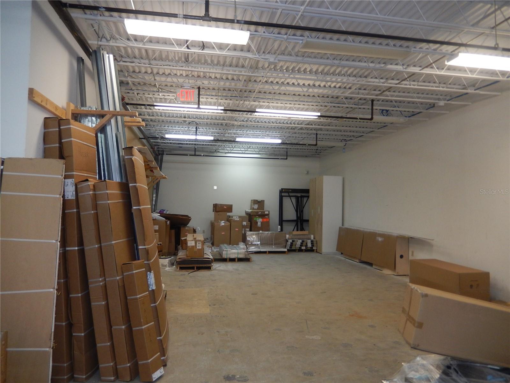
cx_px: 255
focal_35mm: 25
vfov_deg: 54.9
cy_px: 192
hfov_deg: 69.4
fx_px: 368
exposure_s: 1/30
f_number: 3.4
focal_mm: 4.5
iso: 200
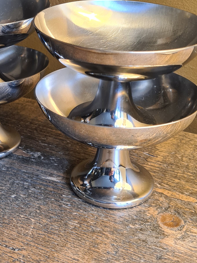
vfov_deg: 33.0
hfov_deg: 24.5
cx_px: 19
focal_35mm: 58
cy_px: 91
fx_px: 440
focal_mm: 5.4
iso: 200
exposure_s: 1/50
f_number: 1.8
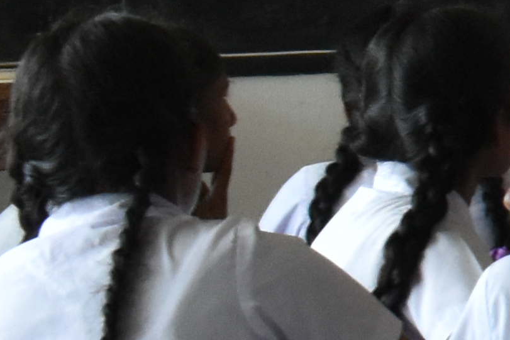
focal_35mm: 222
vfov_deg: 6.2
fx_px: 3145
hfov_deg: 7.8
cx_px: 1610
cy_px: -62
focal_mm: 20
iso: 1600
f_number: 9
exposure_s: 1/160
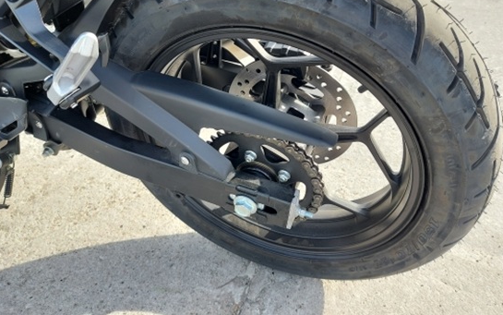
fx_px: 384
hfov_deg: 66.5
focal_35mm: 28
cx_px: 251
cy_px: 124
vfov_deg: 44.3
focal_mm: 5.23
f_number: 1.8
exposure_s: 1/218
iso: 40
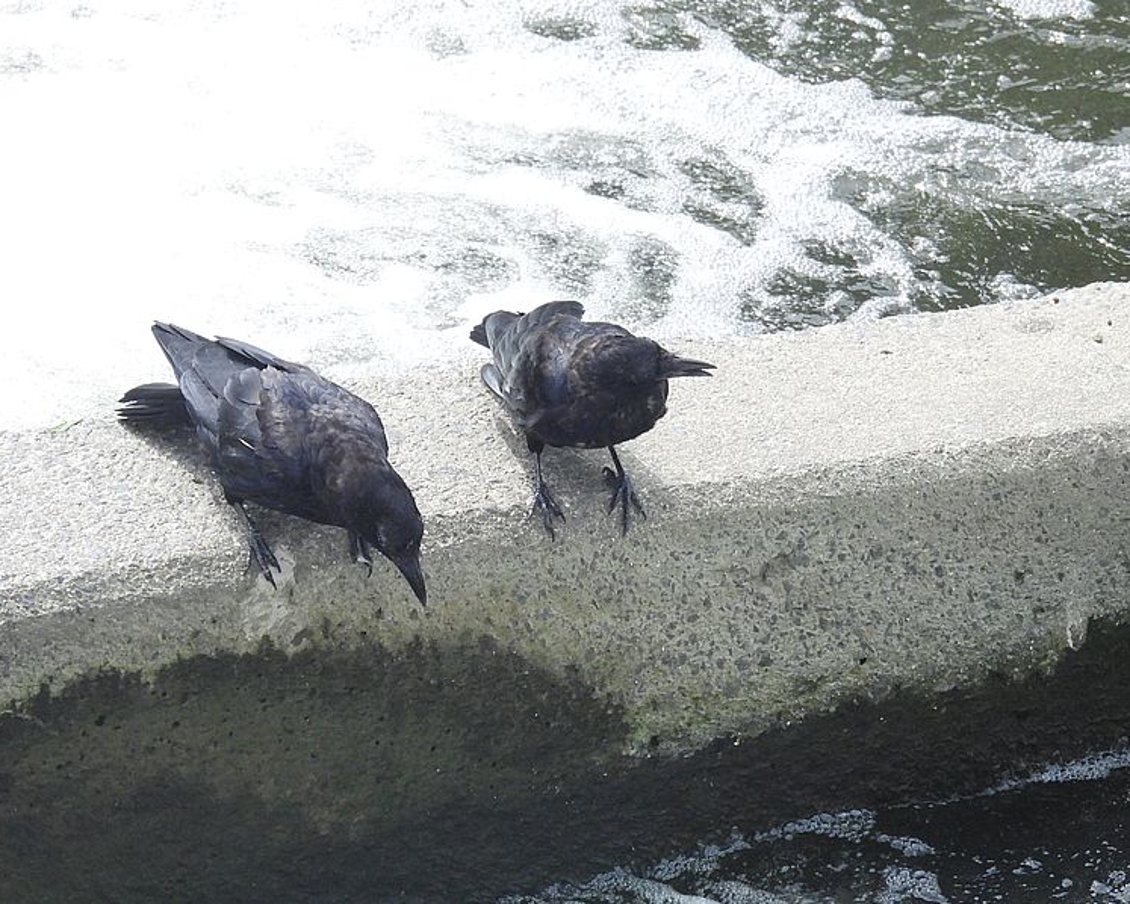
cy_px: 452
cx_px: 526
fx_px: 27966
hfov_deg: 2.3
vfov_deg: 1.9
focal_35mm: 836
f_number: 5.6
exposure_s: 1/1600
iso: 900
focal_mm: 143
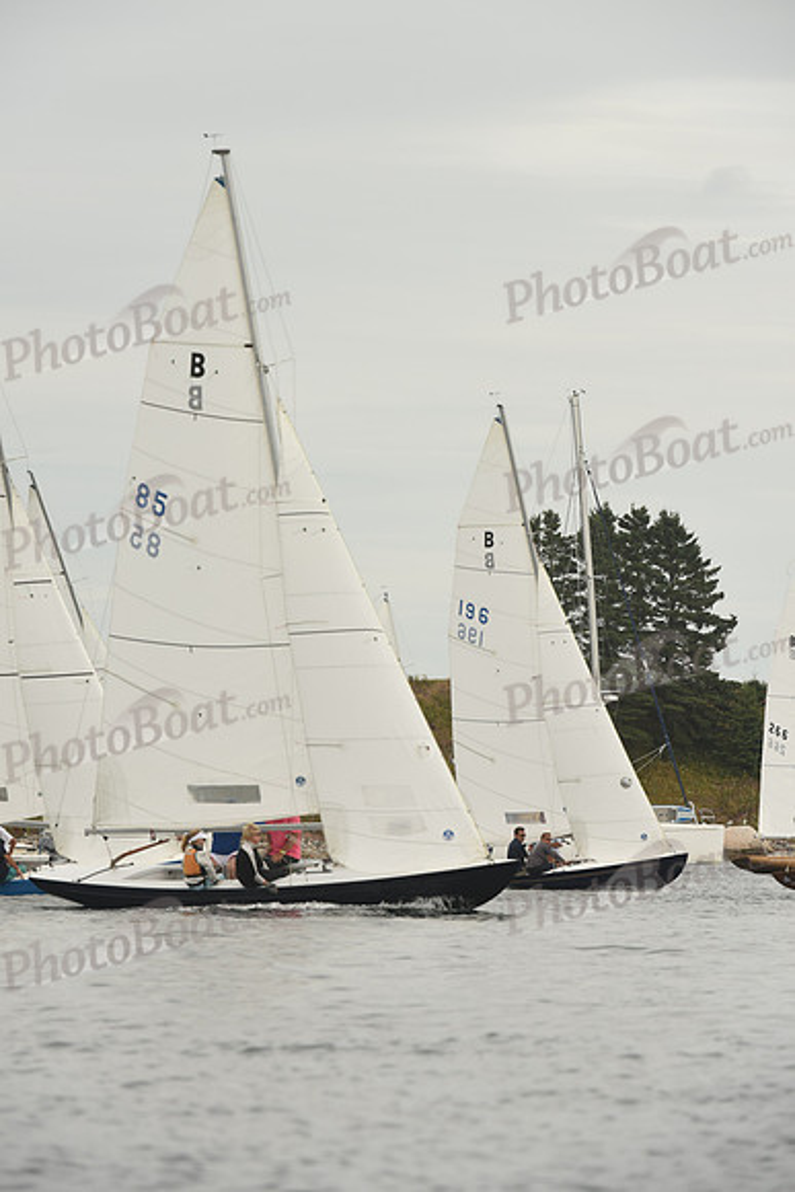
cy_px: 596
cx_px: 398
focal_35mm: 280
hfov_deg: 4.9
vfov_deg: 7.4
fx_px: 9269
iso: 400
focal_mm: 280
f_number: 9
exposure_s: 1/640
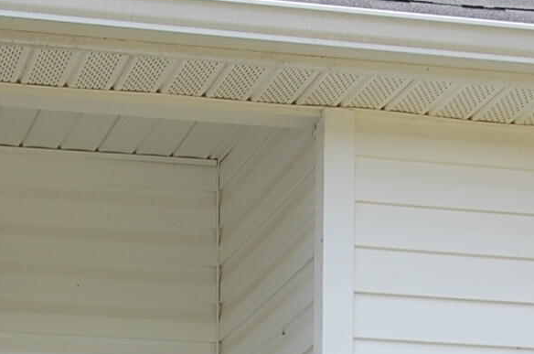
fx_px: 2058
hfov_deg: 14.7
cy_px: 634
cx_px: 151
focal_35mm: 139
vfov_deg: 9.4
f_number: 8
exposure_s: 1/250
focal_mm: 24
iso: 200
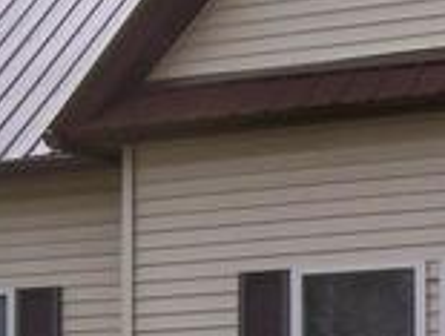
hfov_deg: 13.0
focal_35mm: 148
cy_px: 448
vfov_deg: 9.9
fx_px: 1907
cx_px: 515
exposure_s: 1/467
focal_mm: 6
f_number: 4.8
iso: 80
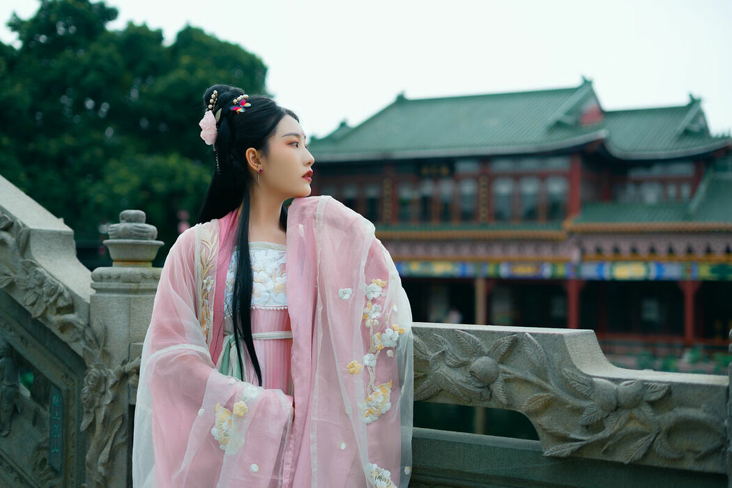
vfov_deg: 27.0
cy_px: 244
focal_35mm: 50
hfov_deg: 39.6
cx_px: 366
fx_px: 1017
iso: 100
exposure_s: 1/250
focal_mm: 50
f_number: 2.2
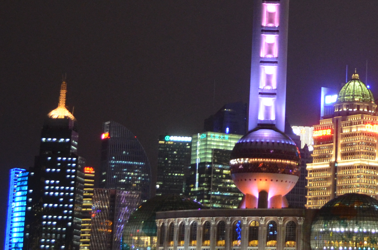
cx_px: 292
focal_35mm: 117
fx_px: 1226
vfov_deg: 11.5
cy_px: -10
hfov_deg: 17.4
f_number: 4.2
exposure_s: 1/13
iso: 1600
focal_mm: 26
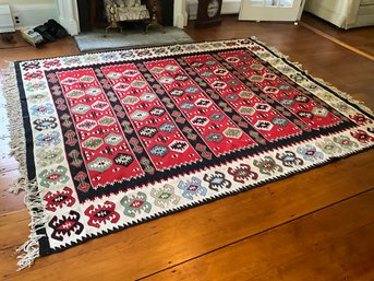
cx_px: 187
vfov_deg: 48.2
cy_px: 140
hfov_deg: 61.7
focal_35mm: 29
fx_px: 313
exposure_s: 1/60
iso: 200
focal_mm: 3
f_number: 1.8
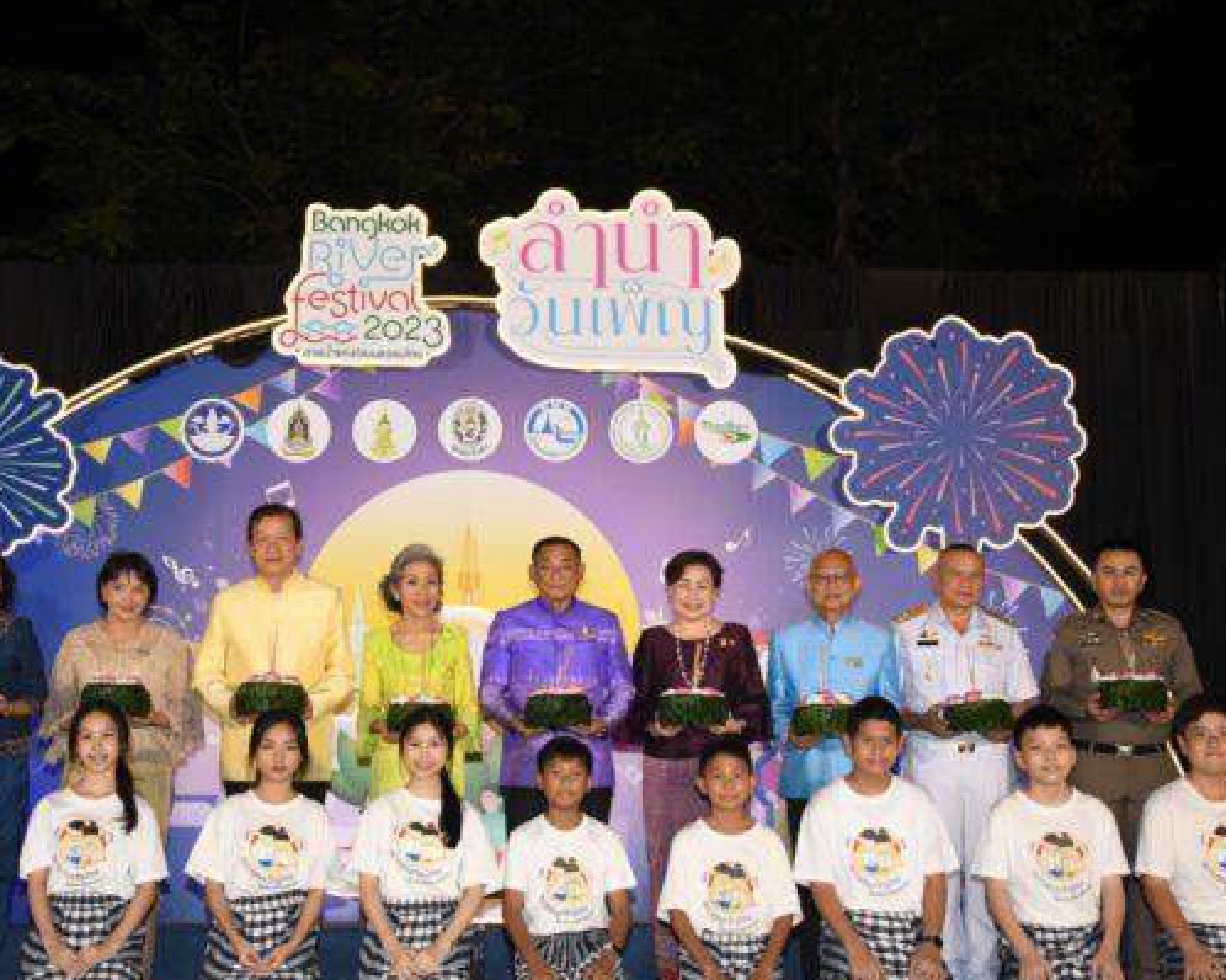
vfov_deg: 27.6
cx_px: 487
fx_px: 1995
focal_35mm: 55
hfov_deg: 34.0
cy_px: 505
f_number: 5.6
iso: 1000
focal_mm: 38
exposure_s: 1/250
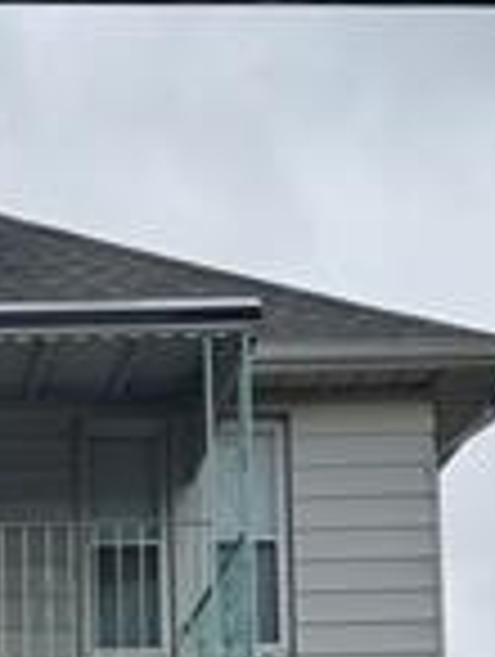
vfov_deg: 14.8
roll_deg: +1.2
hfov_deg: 11.5
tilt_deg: +5.8
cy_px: 904
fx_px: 2395
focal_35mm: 126
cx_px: -122
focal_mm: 6.76
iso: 80
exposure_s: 1/2710
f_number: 1.78
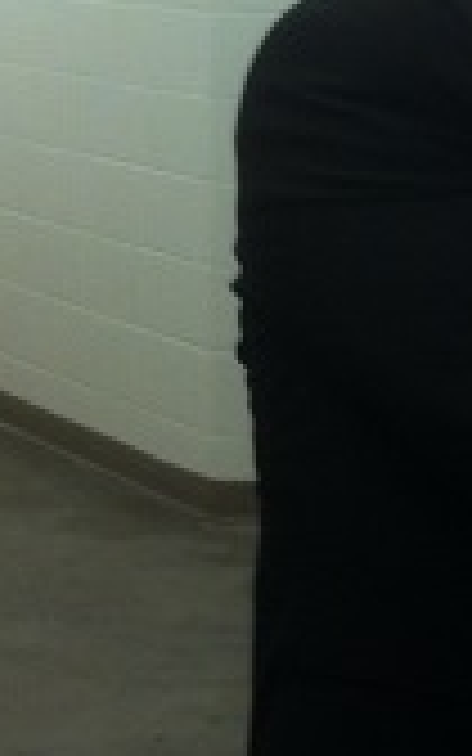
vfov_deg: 15.5
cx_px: 773
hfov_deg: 9.6
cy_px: -27
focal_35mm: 132
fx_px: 2717
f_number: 2.8
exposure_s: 1/17
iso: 80
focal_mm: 3.85
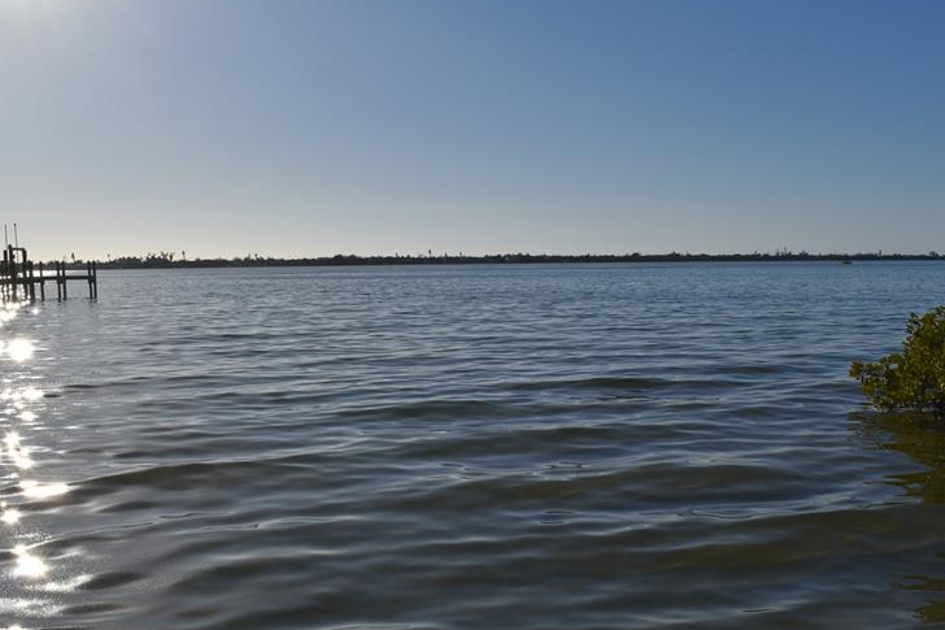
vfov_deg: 34.9
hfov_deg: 50.7
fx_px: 997
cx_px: 467
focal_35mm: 38
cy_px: 370
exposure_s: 1/640
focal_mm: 18
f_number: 13
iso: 100
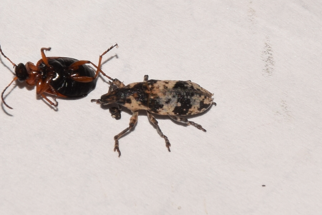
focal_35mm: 210
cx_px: 161
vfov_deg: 6.6
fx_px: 1880
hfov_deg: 9.8
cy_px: 108
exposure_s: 1/200
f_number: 16
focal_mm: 140
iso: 100
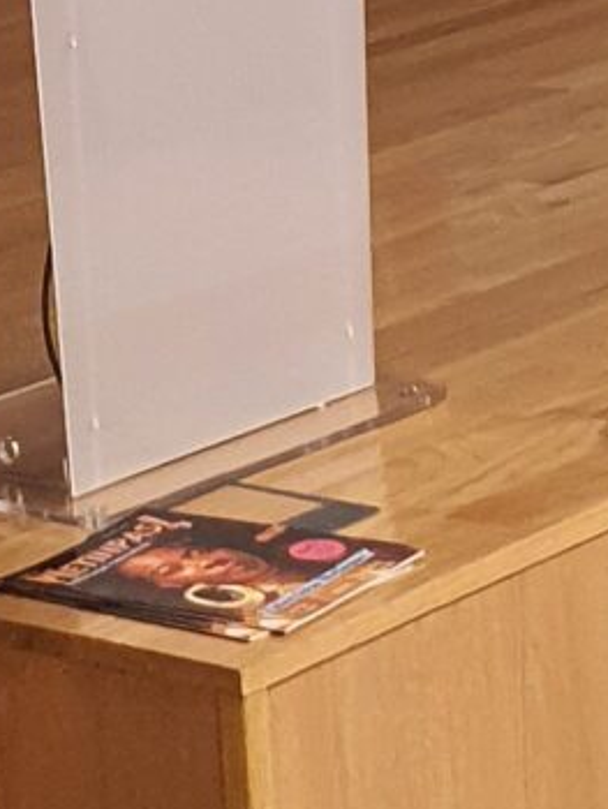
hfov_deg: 7.8
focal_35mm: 190
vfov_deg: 10.1
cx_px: -30
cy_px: -432
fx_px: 4444
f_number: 2.4
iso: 200
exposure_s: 1/50
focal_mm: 4.3
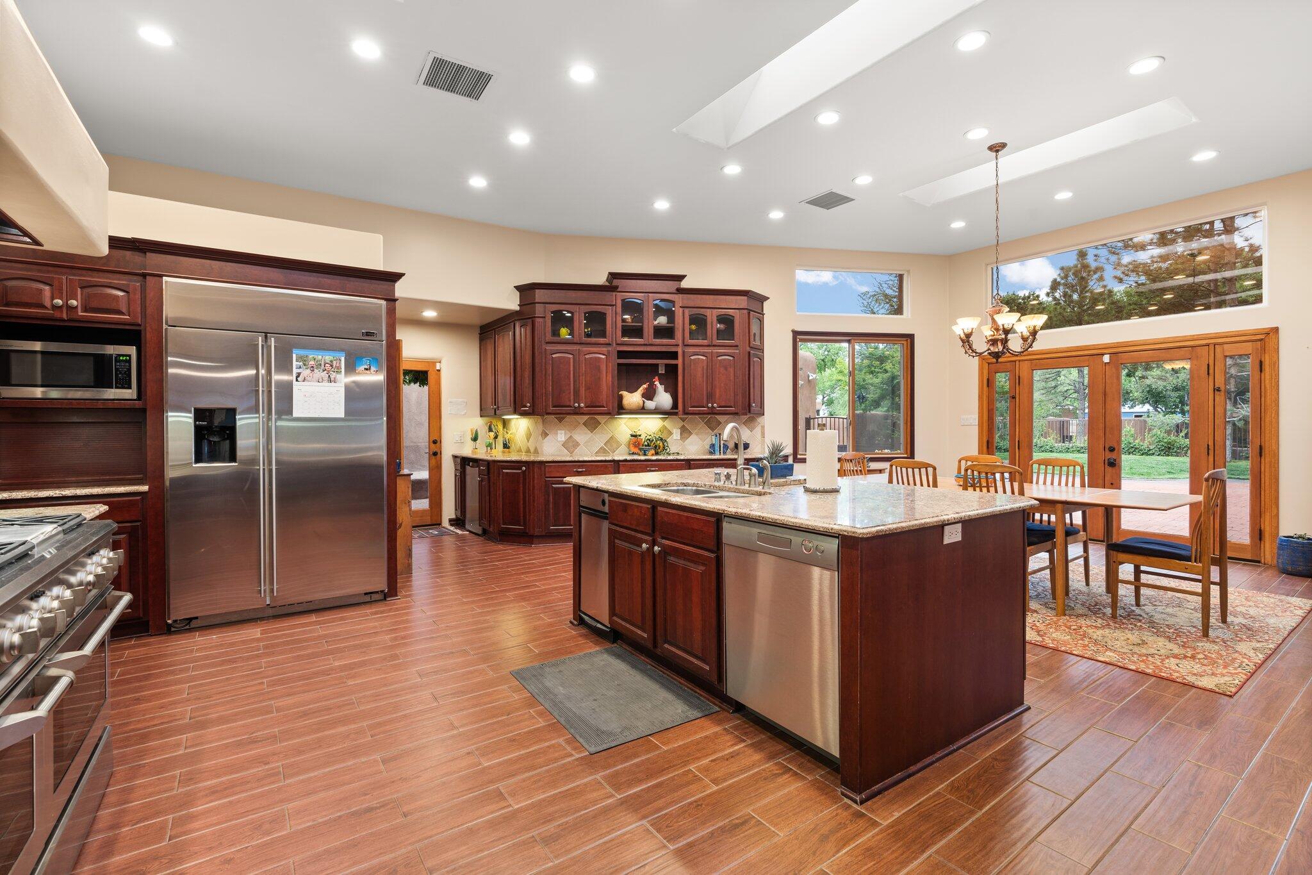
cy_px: 438
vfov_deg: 73.7
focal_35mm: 16
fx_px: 583
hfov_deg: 96.7
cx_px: 656
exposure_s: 1
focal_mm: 16
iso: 250
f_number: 8
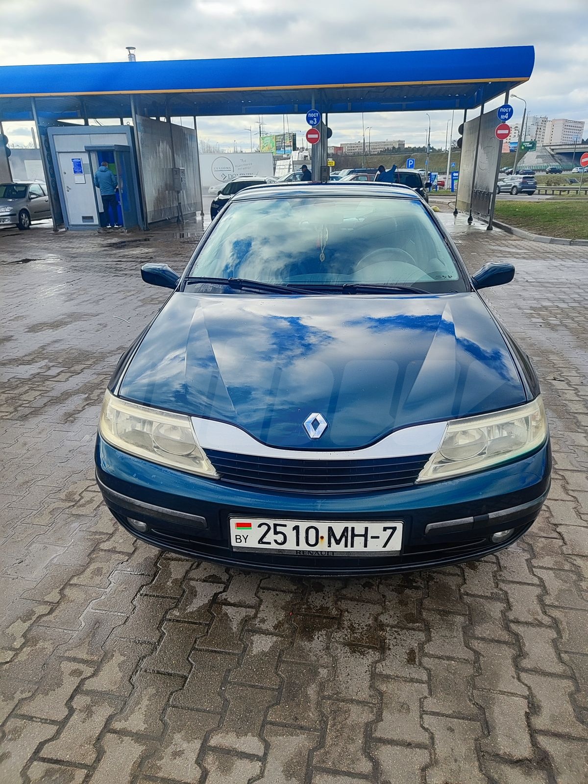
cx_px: 294
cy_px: 392
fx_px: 521
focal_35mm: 23
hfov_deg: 58.9
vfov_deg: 73.9
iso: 50
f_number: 1.88
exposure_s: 1/449
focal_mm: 5.59
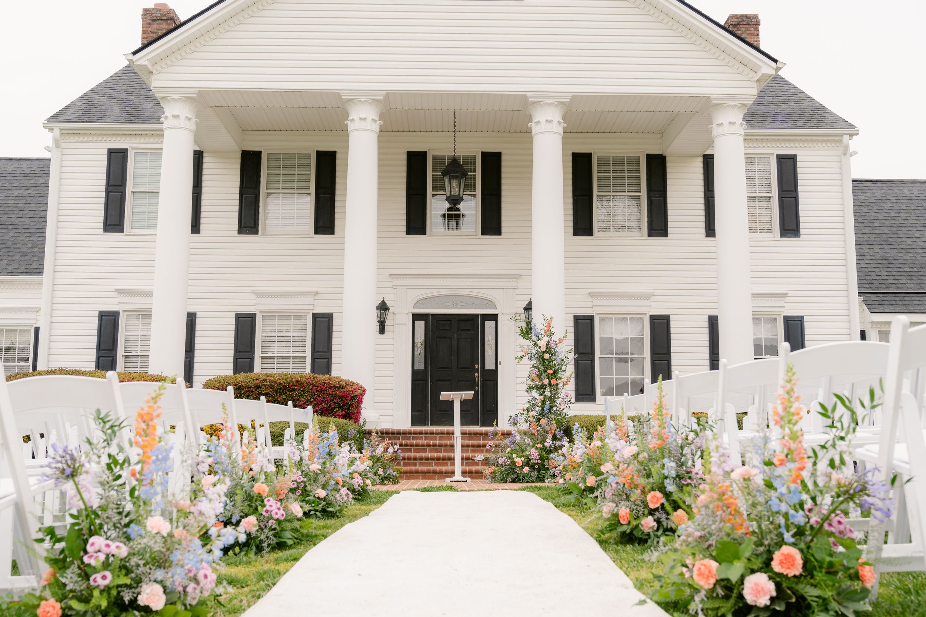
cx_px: 463
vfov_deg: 36.8
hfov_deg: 53.1
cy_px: 308
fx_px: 927
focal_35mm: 36
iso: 160
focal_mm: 35
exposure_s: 1/250
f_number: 5
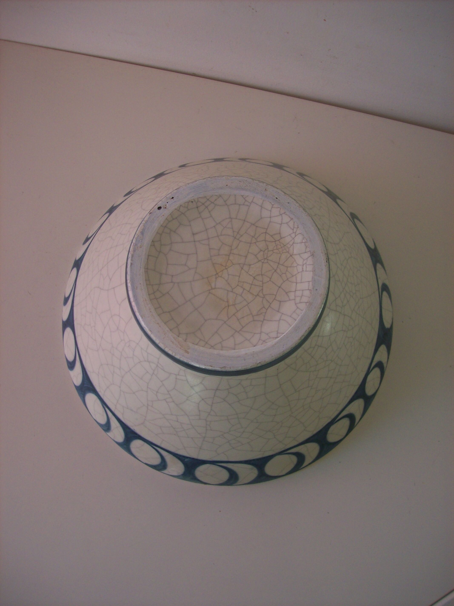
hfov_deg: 39.6
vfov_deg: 51.4
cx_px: 227
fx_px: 630
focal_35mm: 36
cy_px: 303
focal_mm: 6
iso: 80
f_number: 2.7
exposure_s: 1/73.5
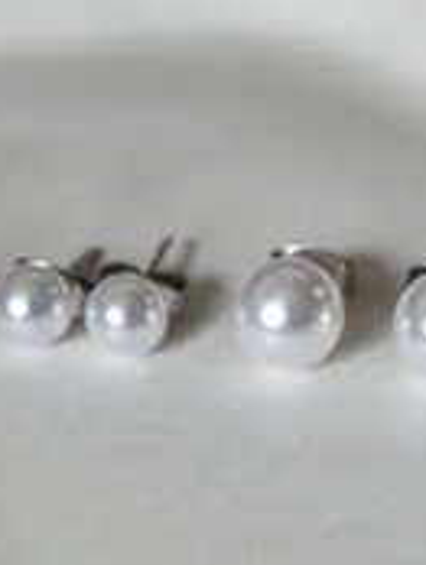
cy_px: 295
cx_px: 319
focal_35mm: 199
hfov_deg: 7.5
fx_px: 3257
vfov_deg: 9.9
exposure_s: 1/80
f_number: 4.8
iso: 400
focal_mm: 40
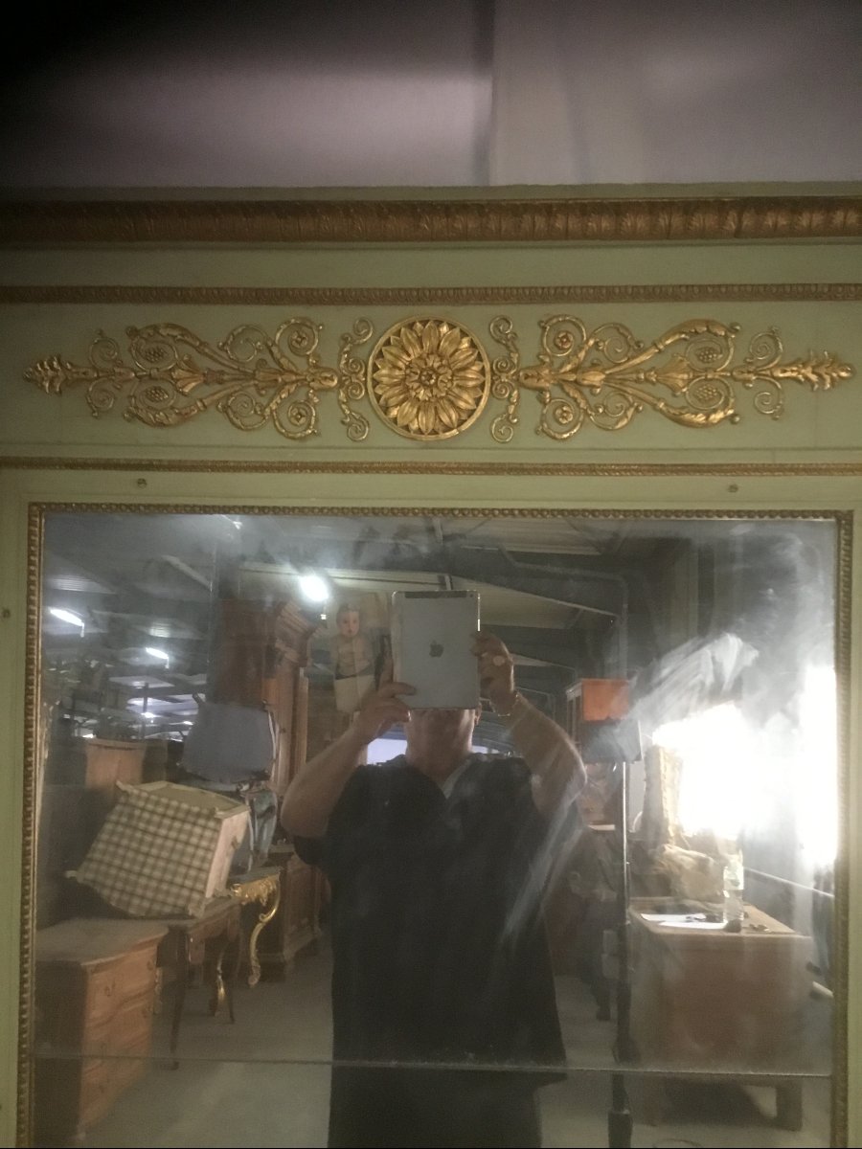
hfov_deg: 45.4
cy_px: 574
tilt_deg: -8.4
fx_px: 1029
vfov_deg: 58.4
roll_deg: +0.2
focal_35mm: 31
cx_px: 431
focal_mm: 3.3
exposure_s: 1/17
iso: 250
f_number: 2.4
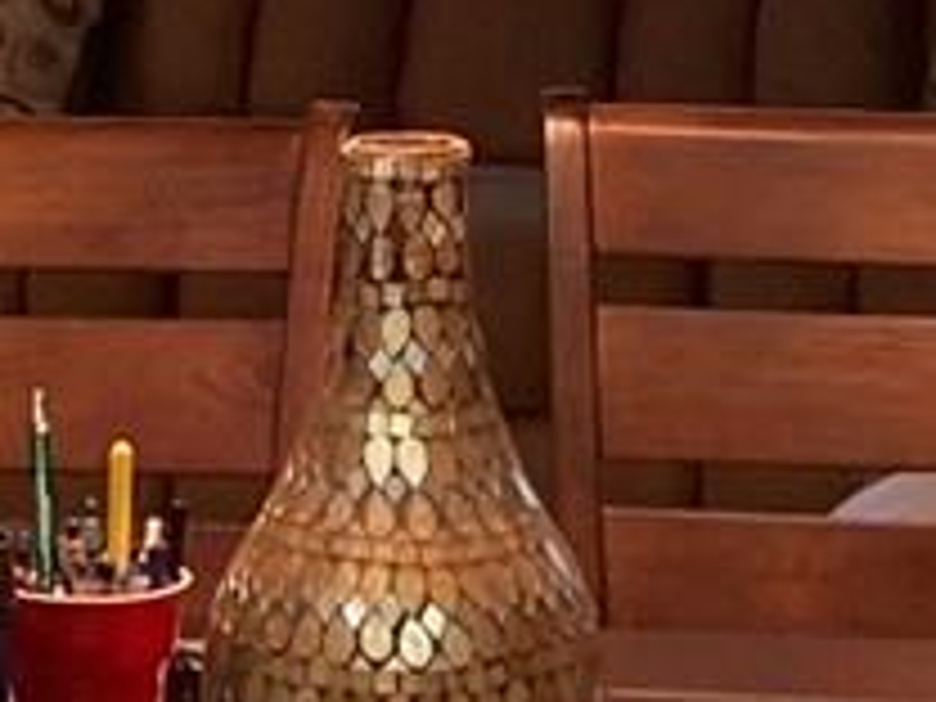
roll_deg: +0.2
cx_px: 432
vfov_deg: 6.9
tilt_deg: -6.6
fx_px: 5813
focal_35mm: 215
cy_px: -9
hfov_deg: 9.2
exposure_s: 1/60
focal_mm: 3.99
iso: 125
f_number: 1.8
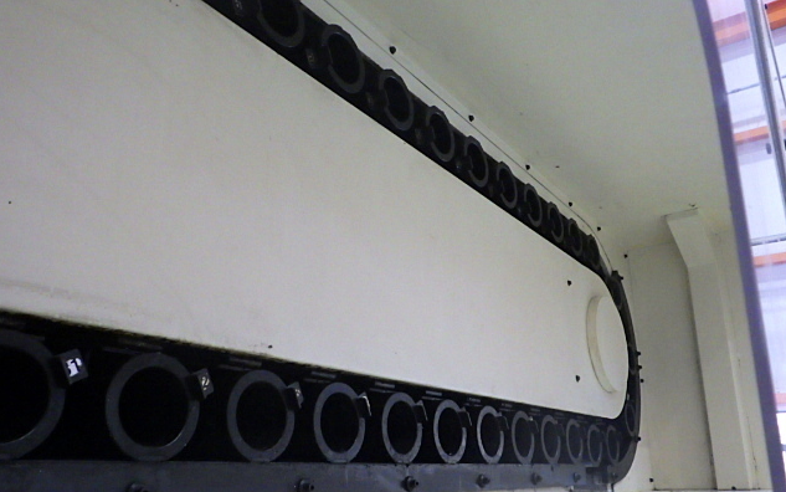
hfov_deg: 62.9
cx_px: 392
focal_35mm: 30
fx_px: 643
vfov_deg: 41.7
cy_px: 294
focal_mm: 5
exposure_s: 1/45
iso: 1600
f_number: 3.5
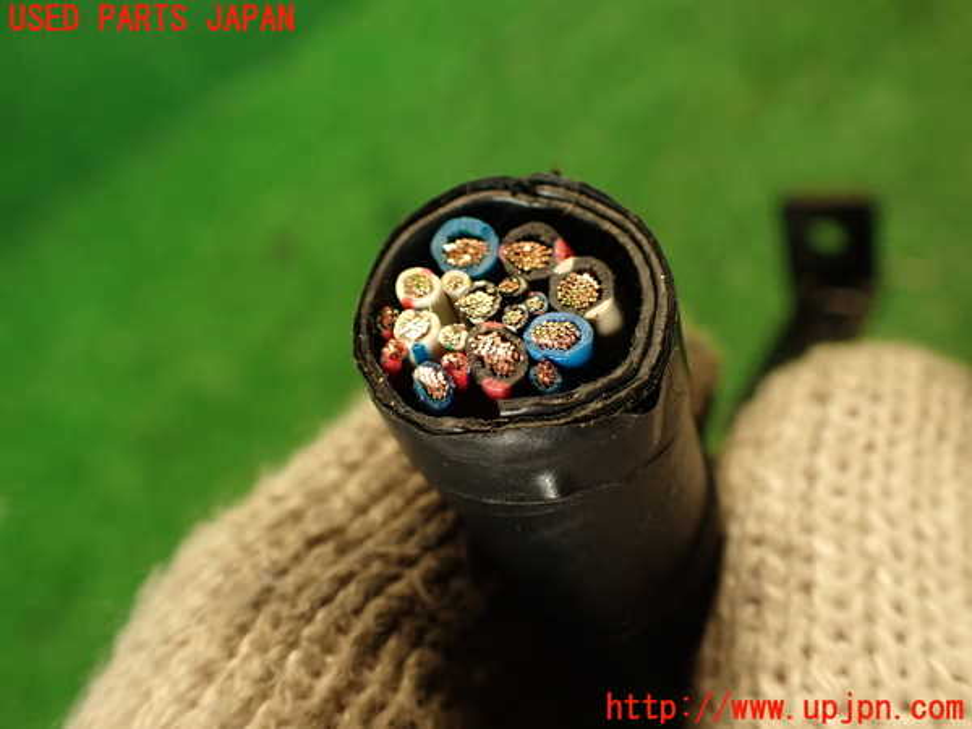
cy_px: 364
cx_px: 486
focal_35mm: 30
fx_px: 842
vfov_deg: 46.8
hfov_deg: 60.0
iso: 250
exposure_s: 1/30
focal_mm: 5.4
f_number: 2.3
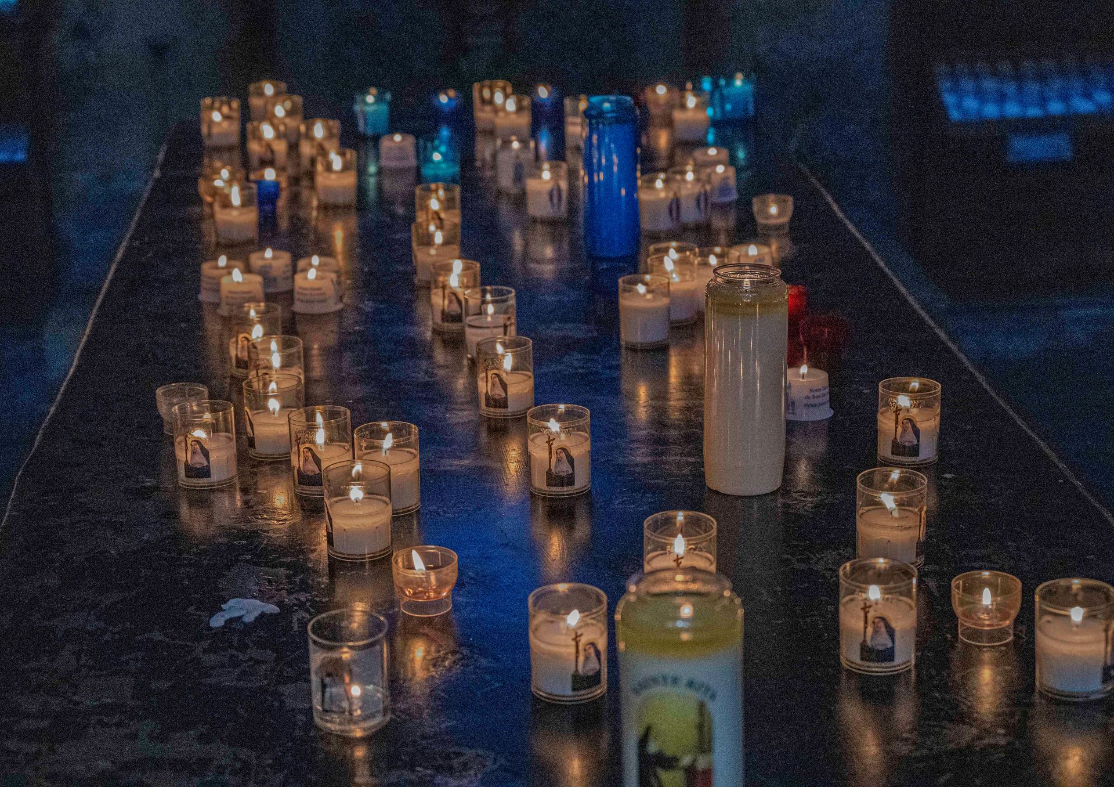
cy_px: 394
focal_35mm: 70
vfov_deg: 20.3
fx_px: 2196
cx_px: 524
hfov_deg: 28.5
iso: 32000
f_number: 6
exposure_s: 1/800
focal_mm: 67
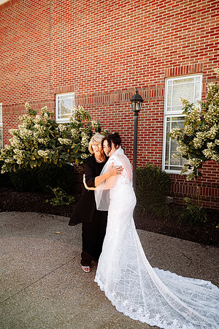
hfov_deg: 53.1
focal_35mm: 24
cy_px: 164
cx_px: 110
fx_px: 219
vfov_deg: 73.7
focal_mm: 24
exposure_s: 1/640
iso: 250
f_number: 2.8
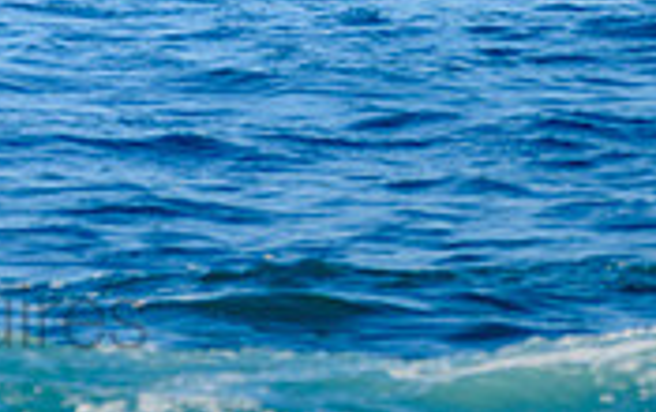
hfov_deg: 1.0
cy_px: -412
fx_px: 37014
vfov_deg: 0.6
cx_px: 104
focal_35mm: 2067
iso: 220
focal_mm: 500
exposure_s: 1/2000
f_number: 5.6
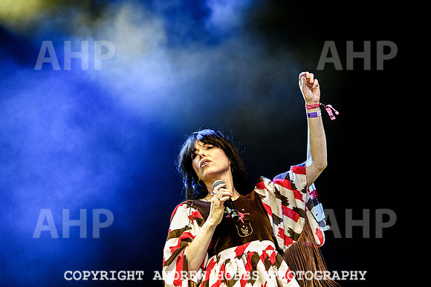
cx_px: 216
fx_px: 1461
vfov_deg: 11.2
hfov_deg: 16.8
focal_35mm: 122
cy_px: 144
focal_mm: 122
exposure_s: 1/1000
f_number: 3.5
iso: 6400
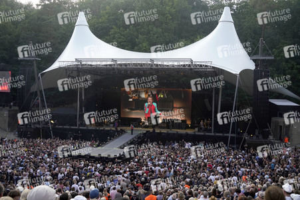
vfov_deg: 33.4
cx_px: 150
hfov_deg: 48.5
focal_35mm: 40
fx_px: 333
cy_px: 100
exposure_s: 1/800
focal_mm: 40
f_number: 5.6
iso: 1250
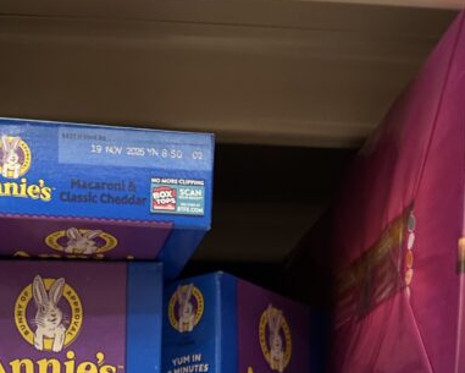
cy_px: 619
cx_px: 106
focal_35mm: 63
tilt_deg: -2.4
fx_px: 867
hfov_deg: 29.5
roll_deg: +0.7
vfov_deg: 19.7
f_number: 1.78
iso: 200
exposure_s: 1/67
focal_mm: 6.86
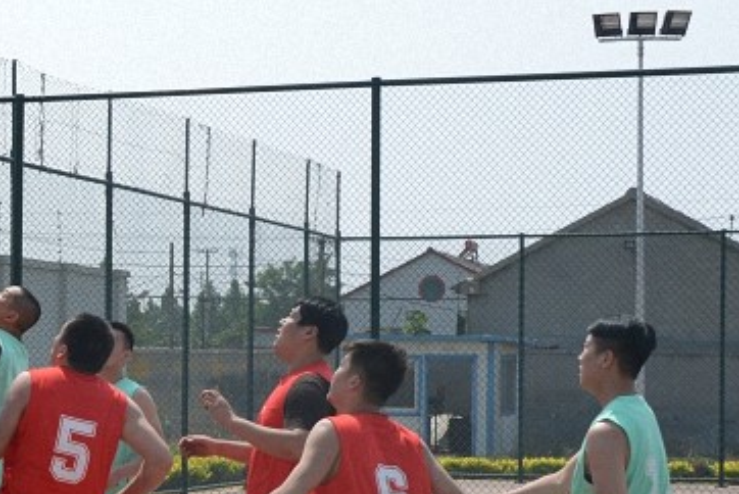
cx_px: -55
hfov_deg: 17.1
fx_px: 2383
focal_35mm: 116
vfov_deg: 11.8
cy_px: 356
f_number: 13
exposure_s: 1/640
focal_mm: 35
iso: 640
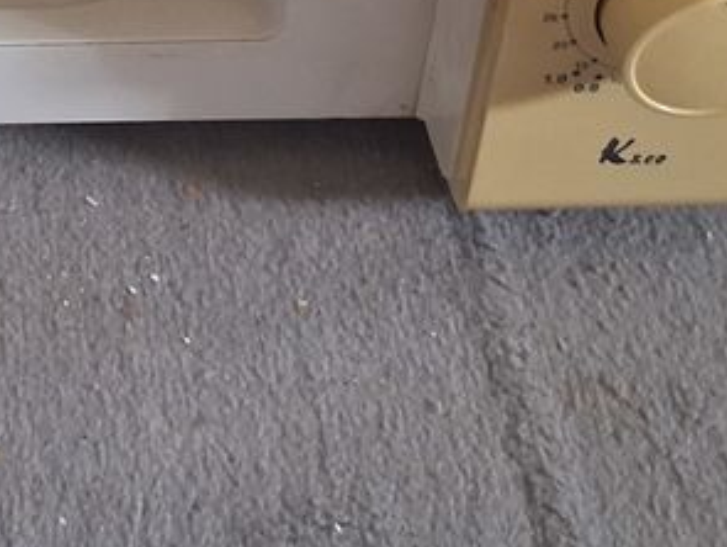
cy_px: -217
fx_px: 1850
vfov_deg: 15.7
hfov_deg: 21.2
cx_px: -64
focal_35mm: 88
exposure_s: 1/25
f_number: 1.8
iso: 640
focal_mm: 3.98
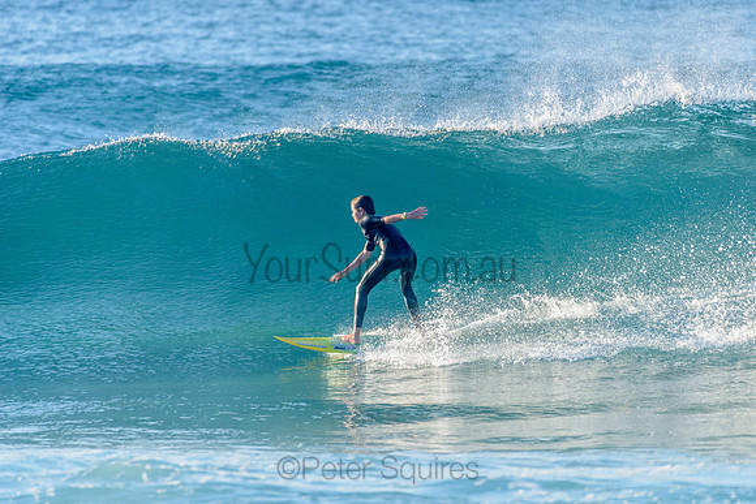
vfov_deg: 2.8
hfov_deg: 4.1
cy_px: 252
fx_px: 10502
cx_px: 378
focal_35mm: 500
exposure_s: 1/2000
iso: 450
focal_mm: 500
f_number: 5.6
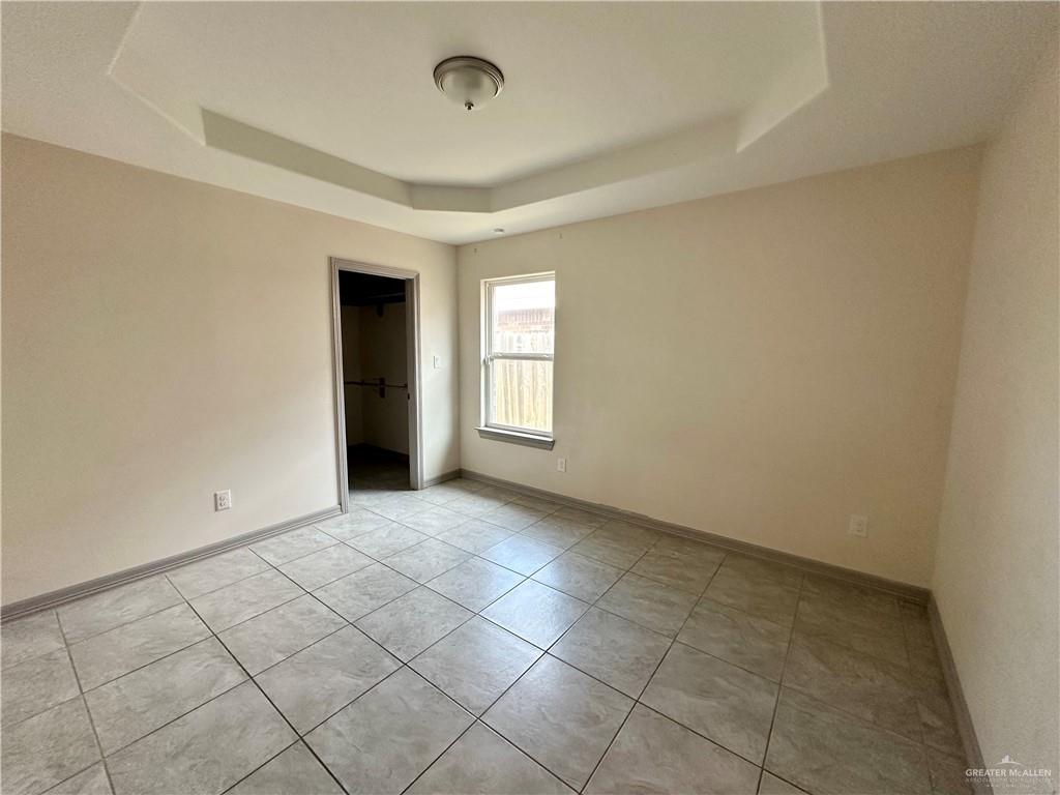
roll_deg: -0.2
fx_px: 429
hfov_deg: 102.1
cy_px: 398
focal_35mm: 14
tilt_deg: -7.0
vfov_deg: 85.7
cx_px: 530
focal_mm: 2.22
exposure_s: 1/120
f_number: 2.2
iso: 200
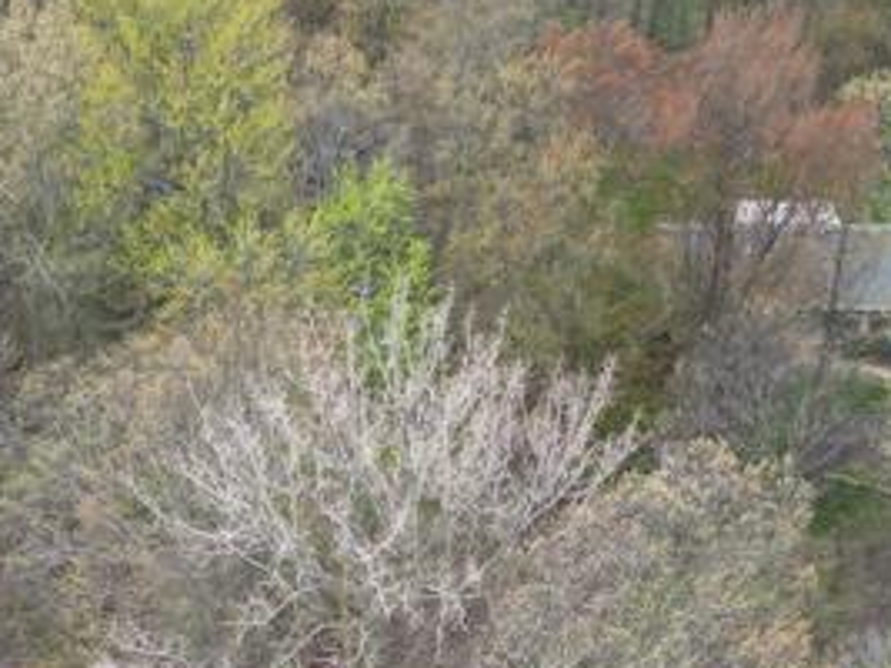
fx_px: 2367
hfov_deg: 21.1
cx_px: 187
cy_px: 768
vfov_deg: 15.5
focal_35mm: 92
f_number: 1.7
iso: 100
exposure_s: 1/500
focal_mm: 6.72
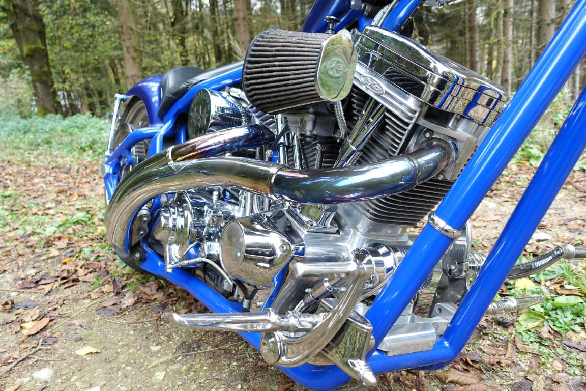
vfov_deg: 45.0
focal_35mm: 29
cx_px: 293
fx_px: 472
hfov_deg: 63.7
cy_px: 196
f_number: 2.8
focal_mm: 10.7
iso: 125
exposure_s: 1/50
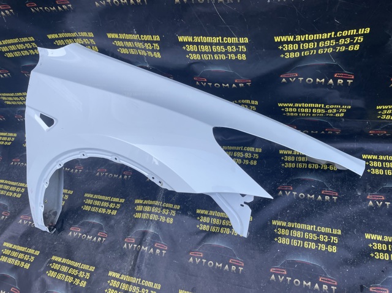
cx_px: 196
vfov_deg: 53.0
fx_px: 294
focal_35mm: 26
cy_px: 146
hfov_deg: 67.3
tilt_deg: -46.9
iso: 32
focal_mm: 4.2
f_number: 1.6
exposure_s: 1/375
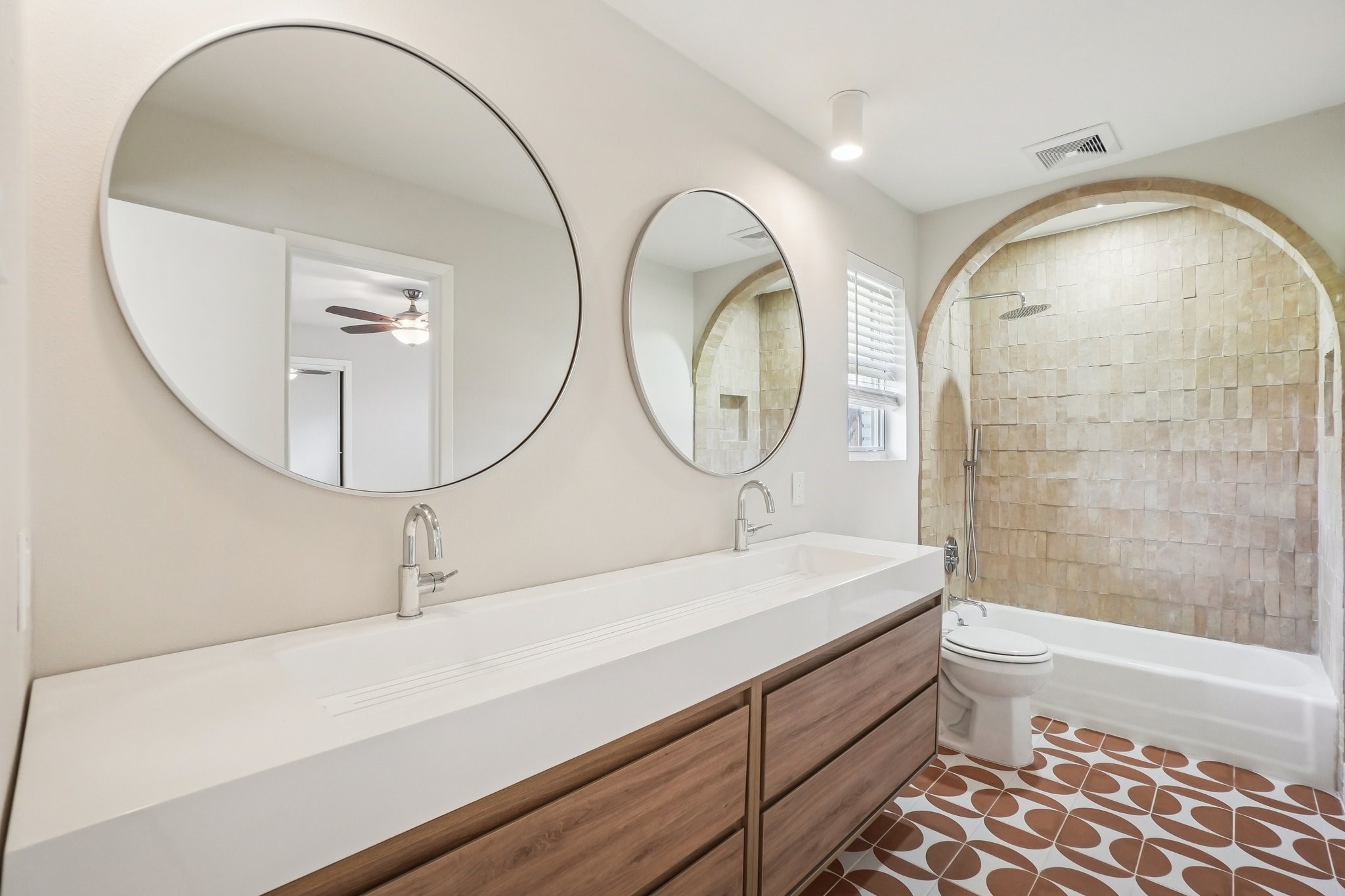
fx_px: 560
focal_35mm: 15
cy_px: 448
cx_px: 672
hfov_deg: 100.4
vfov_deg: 77.3
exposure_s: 1/13
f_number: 8
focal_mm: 10
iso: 400
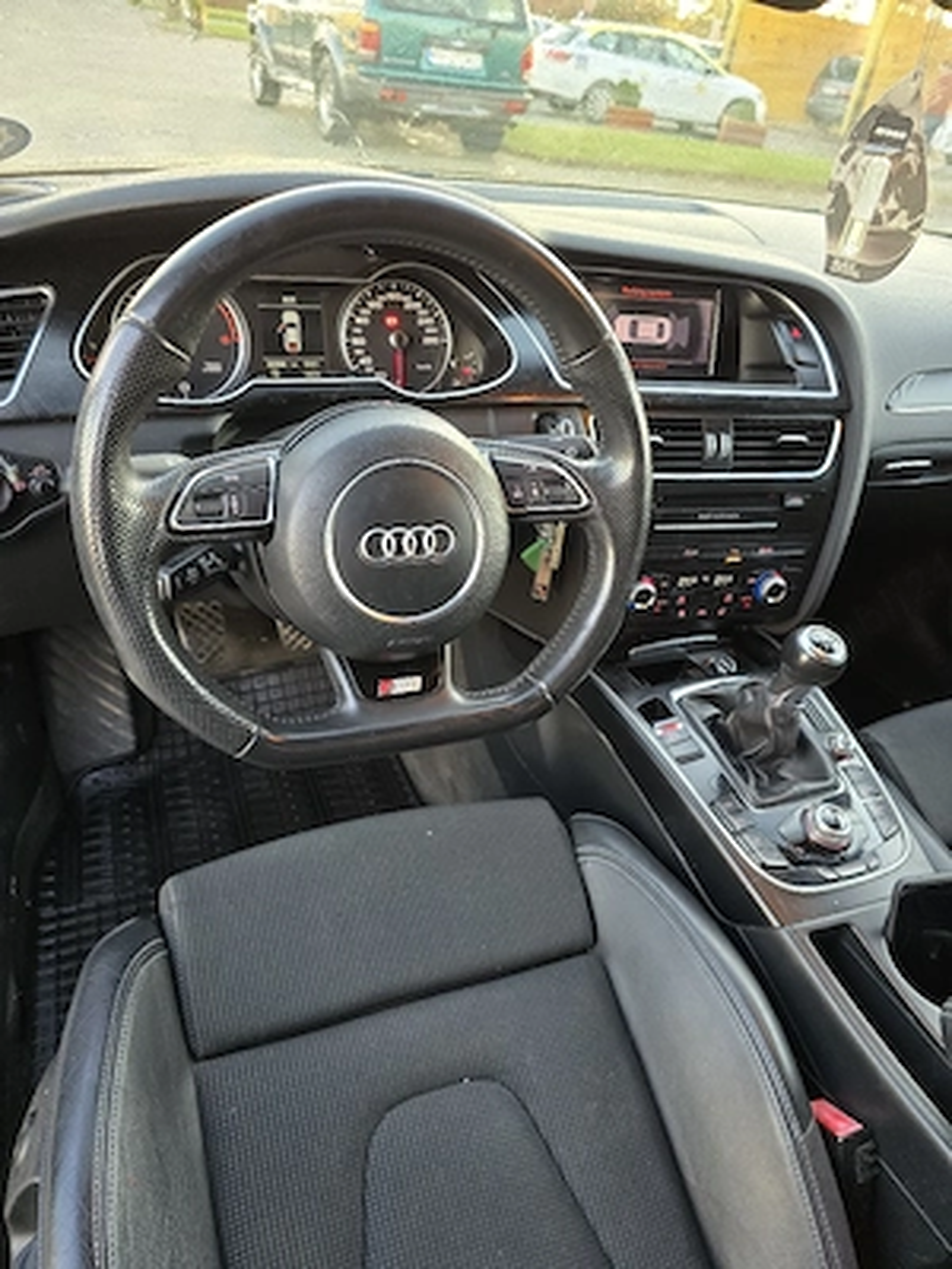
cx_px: 476
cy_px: 634
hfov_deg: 58.9
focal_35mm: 23
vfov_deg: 73.9
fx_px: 843
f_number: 1.7
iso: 500
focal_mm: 6.3
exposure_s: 1/101
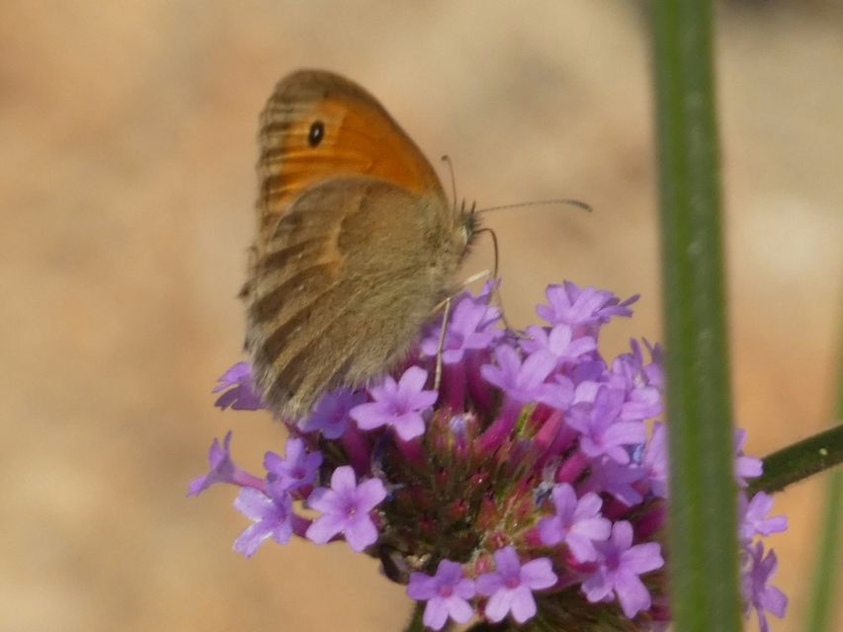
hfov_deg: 3.0
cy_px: 316
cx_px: 422
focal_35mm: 661
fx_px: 16100
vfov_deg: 2.3
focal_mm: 118.5
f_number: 5.6
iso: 80
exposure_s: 1/250
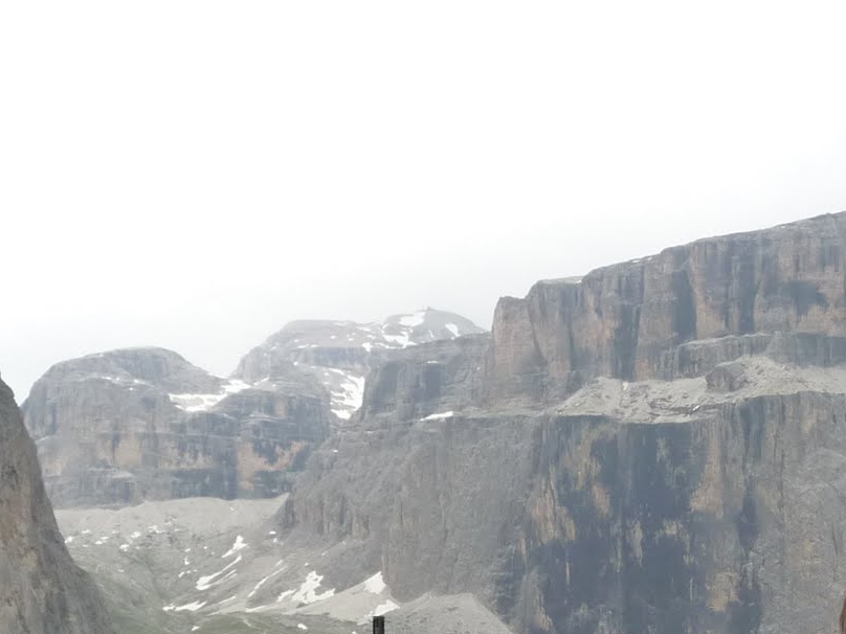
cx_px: 715
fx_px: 1735
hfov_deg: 26.7
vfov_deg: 19.8
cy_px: 707
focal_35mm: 71
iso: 160
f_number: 3.3
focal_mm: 4.7
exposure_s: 1/60
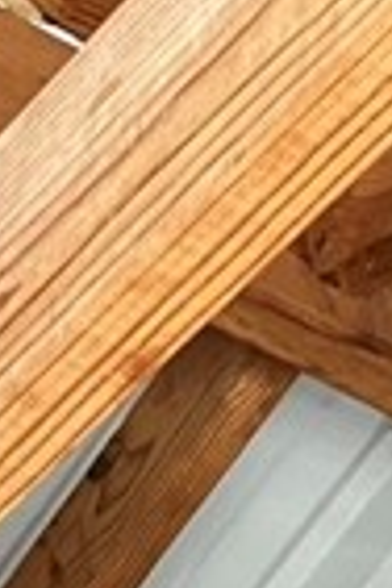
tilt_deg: +32.3
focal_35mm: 211
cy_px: 963
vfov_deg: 9.4
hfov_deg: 6.5
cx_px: 138
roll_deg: +0.0
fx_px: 3446
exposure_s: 1/60
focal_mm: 3.99
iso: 250
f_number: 1.8
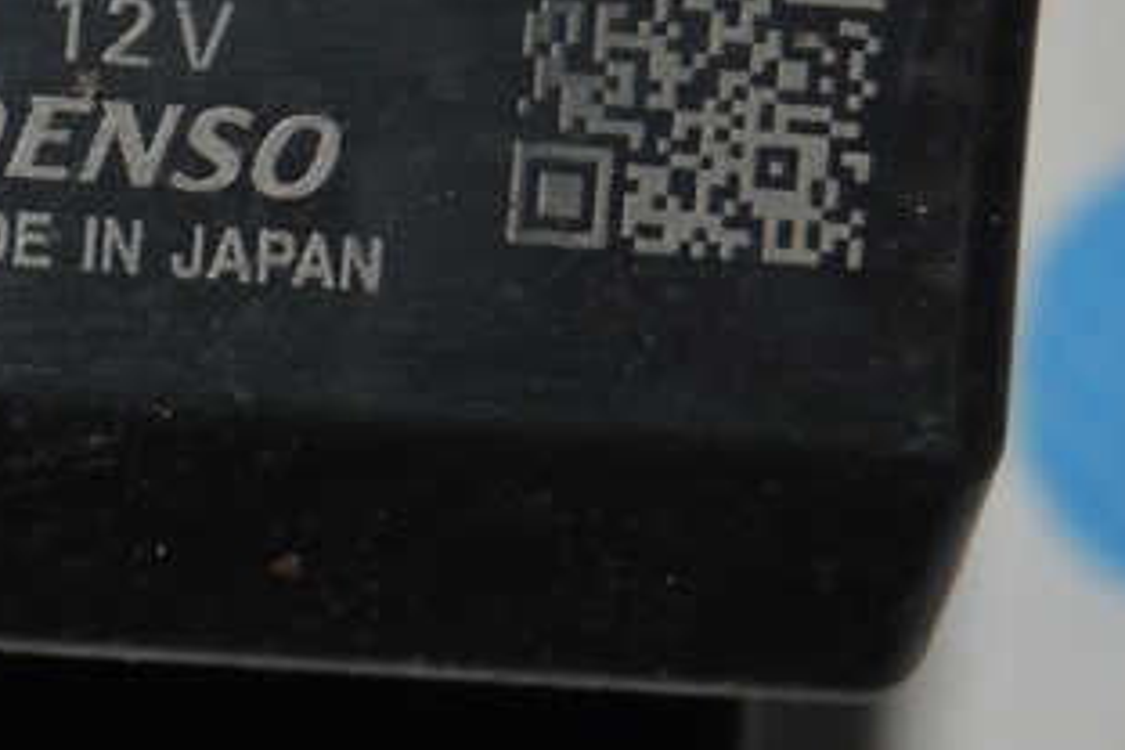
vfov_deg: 5.1
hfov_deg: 7.5
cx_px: -343
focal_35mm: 271
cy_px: 63
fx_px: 8457
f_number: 8
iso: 100
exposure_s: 1/60
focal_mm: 55
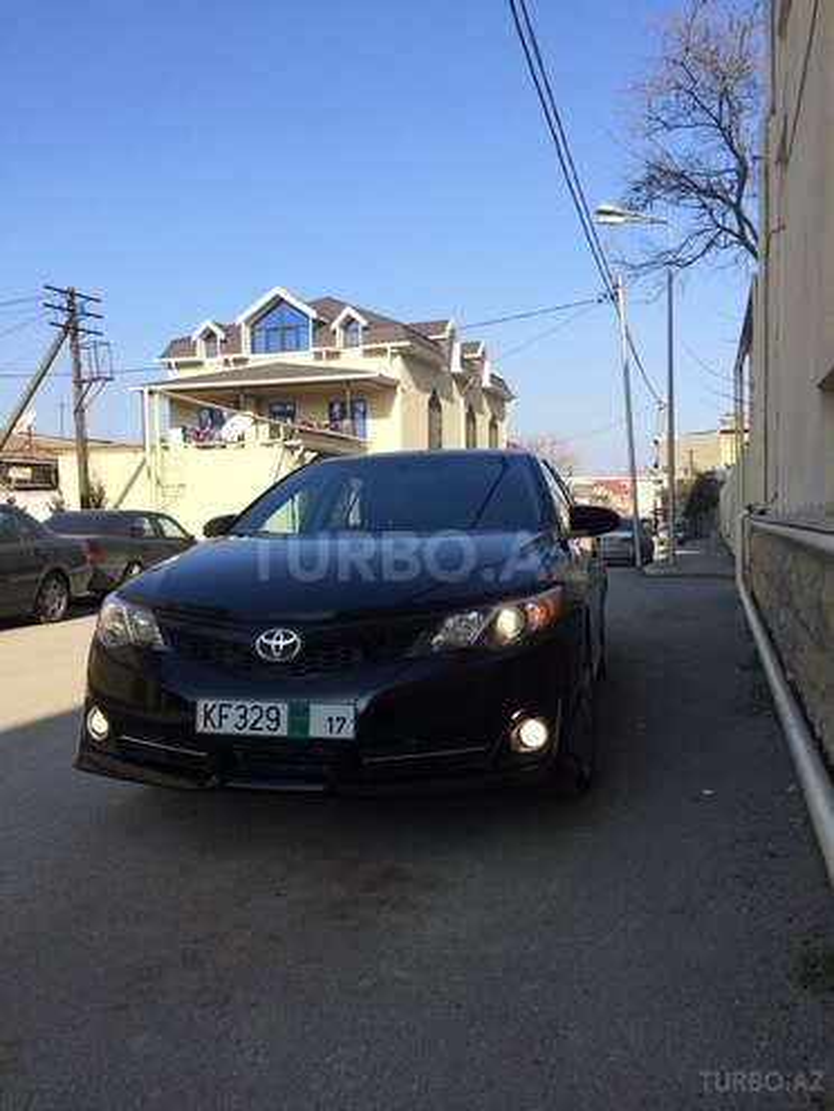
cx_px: 417
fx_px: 932
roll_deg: +1.5
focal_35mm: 29
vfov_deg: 61.7
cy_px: 556
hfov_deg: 48.2
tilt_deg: -3.0
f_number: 2.2
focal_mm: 4.15
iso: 32
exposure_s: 1/1368
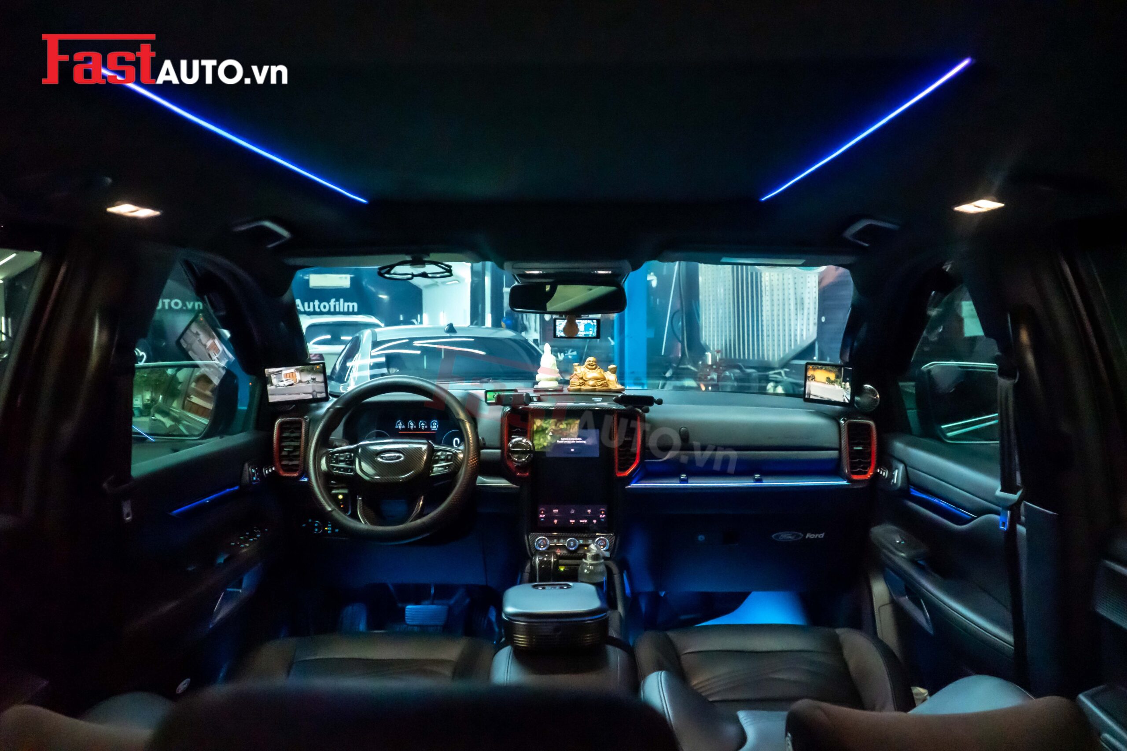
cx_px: 564
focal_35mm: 27
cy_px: 376
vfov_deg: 47.9
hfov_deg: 67.4
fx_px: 845
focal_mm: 18
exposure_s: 1/100
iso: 20000
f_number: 4
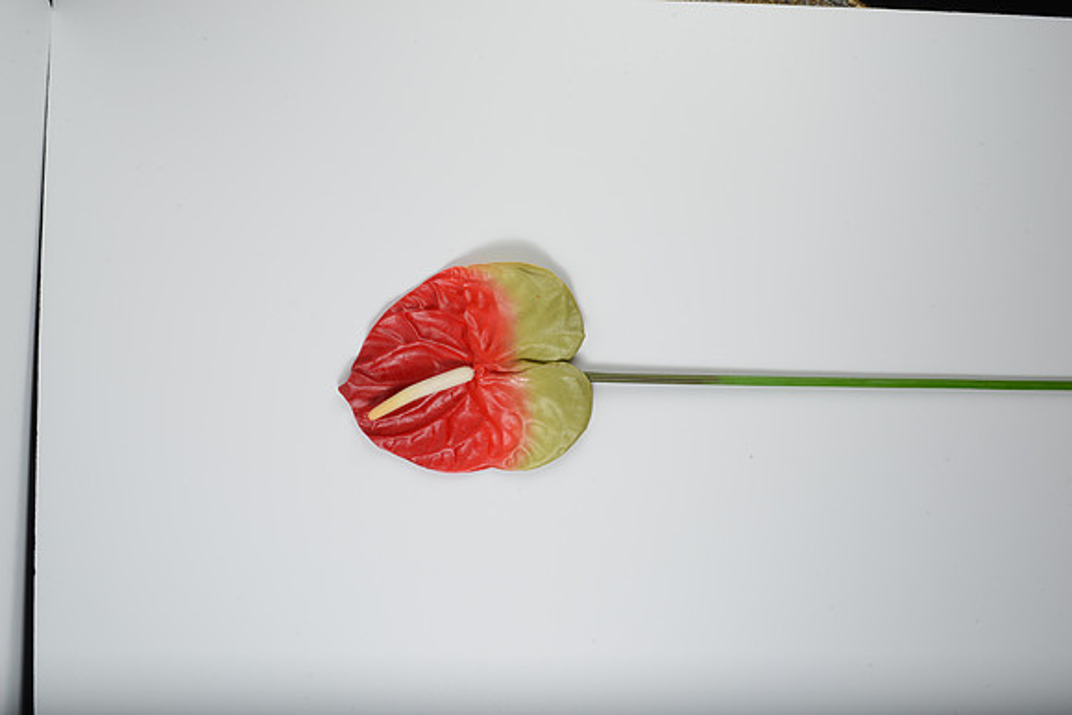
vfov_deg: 27.0
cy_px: 358
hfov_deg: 39.6
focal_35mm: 50
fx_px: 1489
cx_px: 536
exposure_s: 1/250
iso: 125
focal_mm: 50
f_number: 16
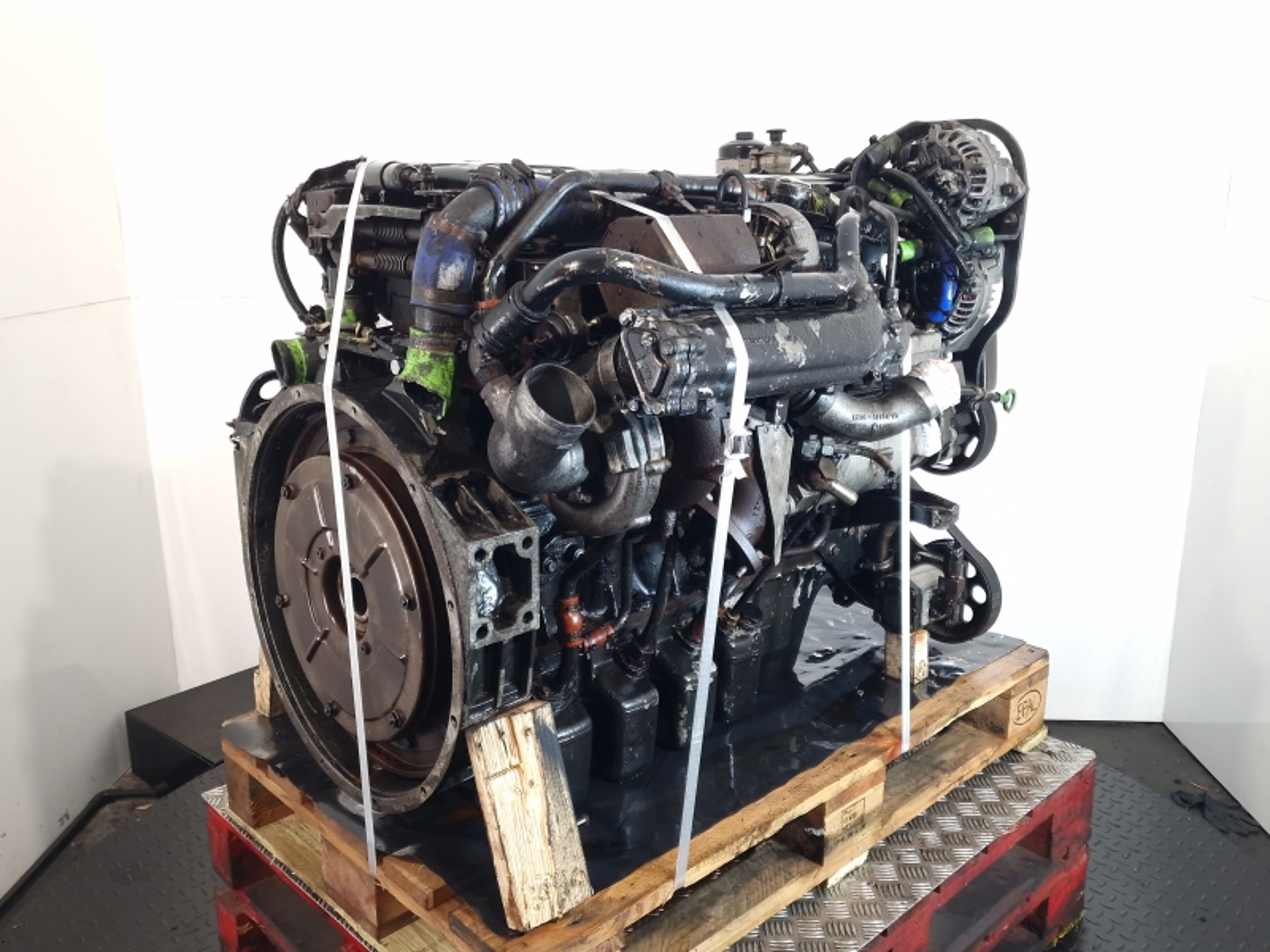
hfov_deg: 73.9
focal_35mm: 23
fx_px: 844
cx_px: 635
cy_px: 476
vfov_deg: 58.9
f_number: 1.8
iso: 160
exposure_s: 1/50
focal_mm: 6.4
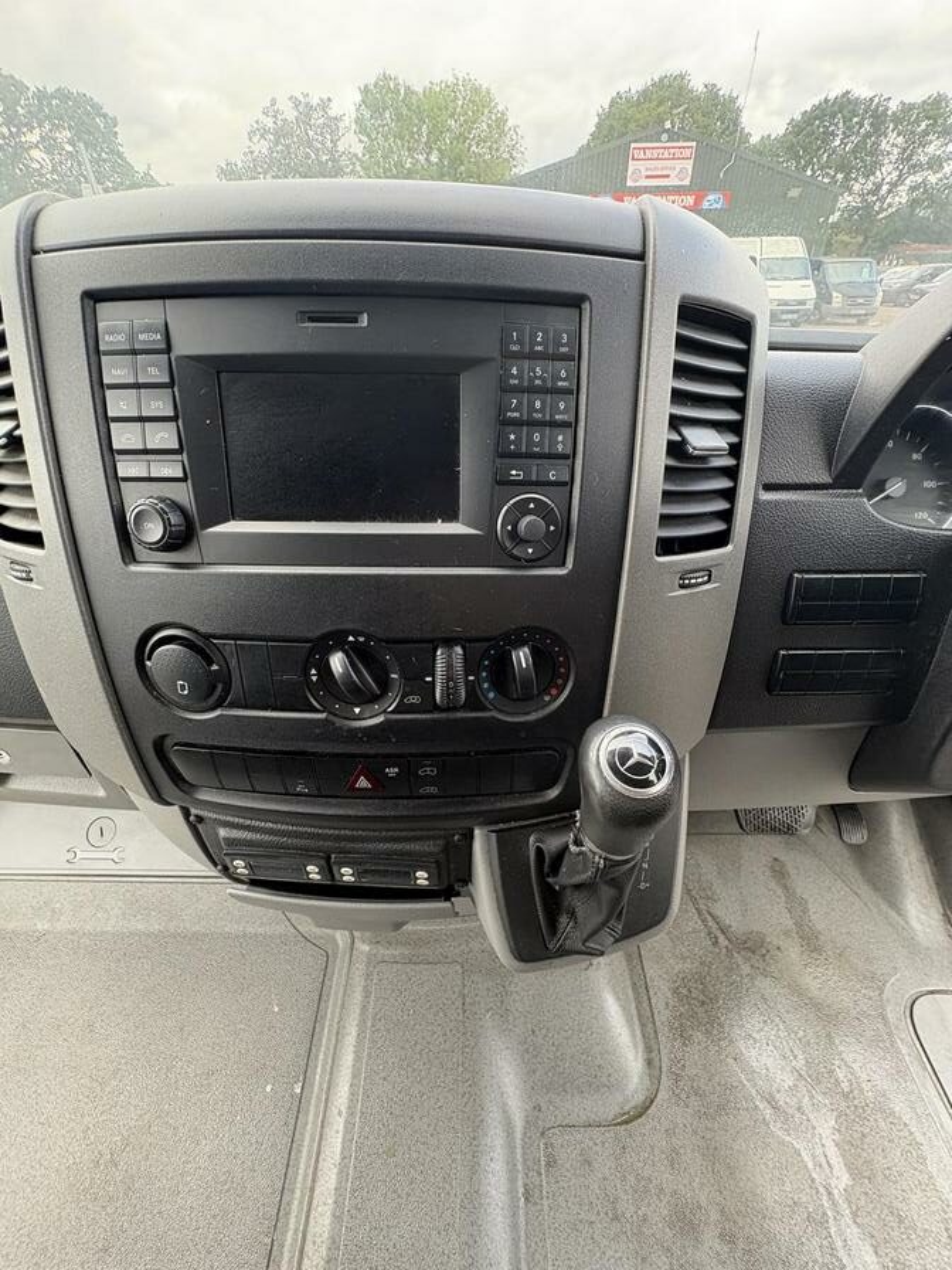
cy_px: 635
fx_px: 513
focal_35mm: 14
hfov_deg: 85.7
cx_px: 476
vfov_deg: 102.1
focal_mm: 2.22
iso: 200
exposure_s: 1/98
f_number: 2.2
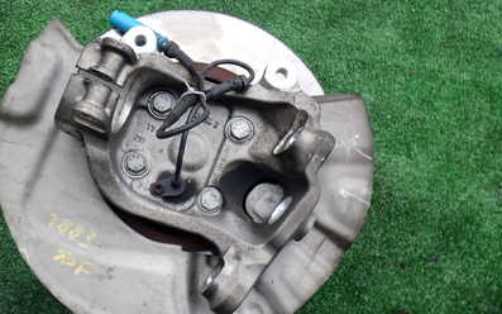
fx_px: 657
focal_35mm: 48
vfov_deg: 26.9
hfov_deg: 41.6
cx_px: 197
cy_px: 143
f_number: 2.3
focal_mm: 5.4
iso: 100
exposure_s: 1/200
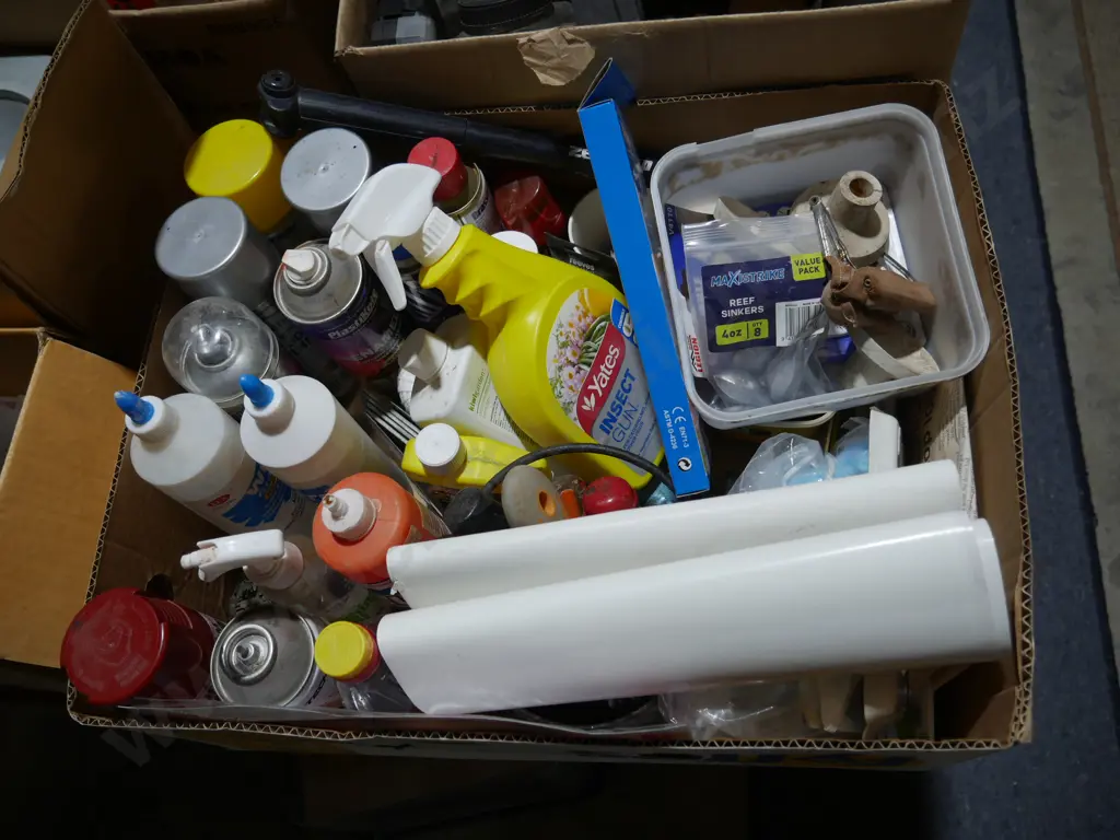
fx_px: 906
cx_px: 560
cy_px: 420
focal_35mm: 28
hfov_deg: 63.4
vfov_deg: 49.7
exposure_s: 1/125
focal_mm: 14
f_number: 3.5
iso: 200
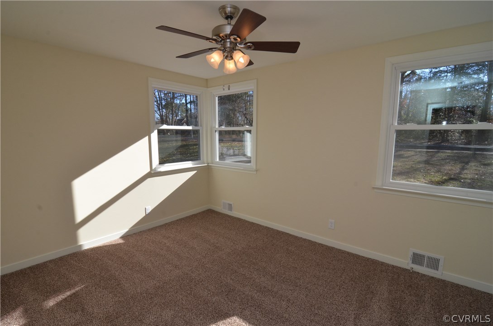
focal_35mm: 16
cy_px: 163
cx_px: 246
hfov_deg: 95.1
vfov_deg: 71.8
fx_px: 225
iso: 640
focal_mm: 11
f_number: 11
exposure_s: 1/250
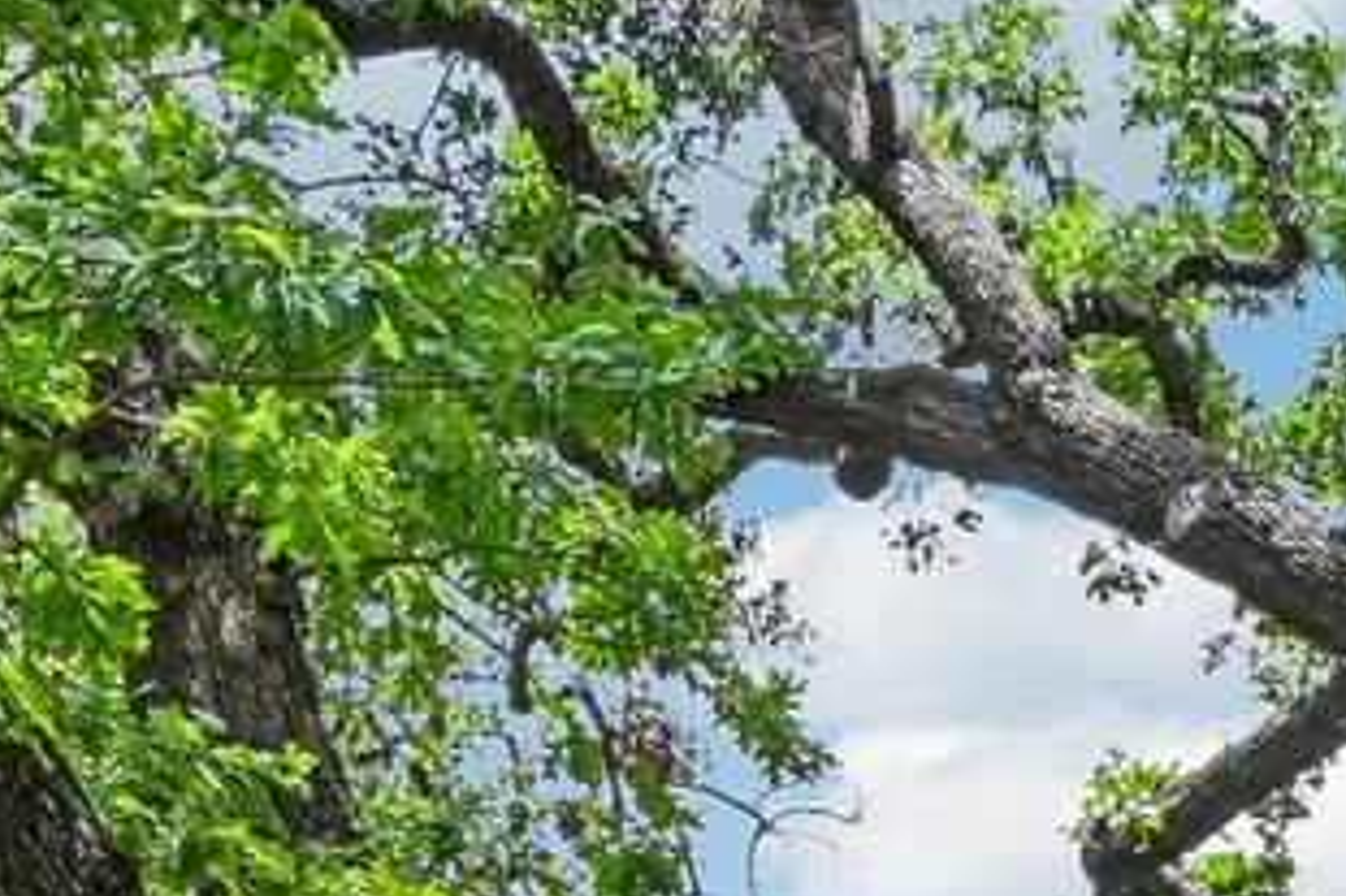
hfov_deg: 13.6
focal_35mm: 145
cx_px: 1779
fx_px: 5418
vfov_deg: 8.6
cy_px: 2145
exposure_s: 1/320
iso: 400
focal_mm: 22
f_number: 8
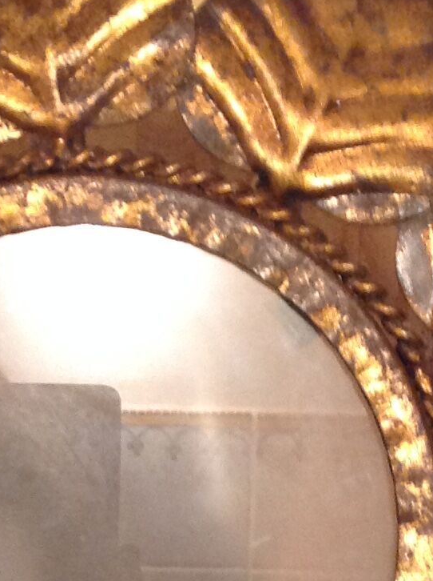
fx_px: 2091
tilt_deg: -2.6
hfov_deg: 11.8
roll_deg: -0.1
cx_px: 177
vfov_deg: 15.3
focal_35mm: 125
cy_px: 659
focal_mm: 4.28
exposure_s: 1/15
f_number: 2.4
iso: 250
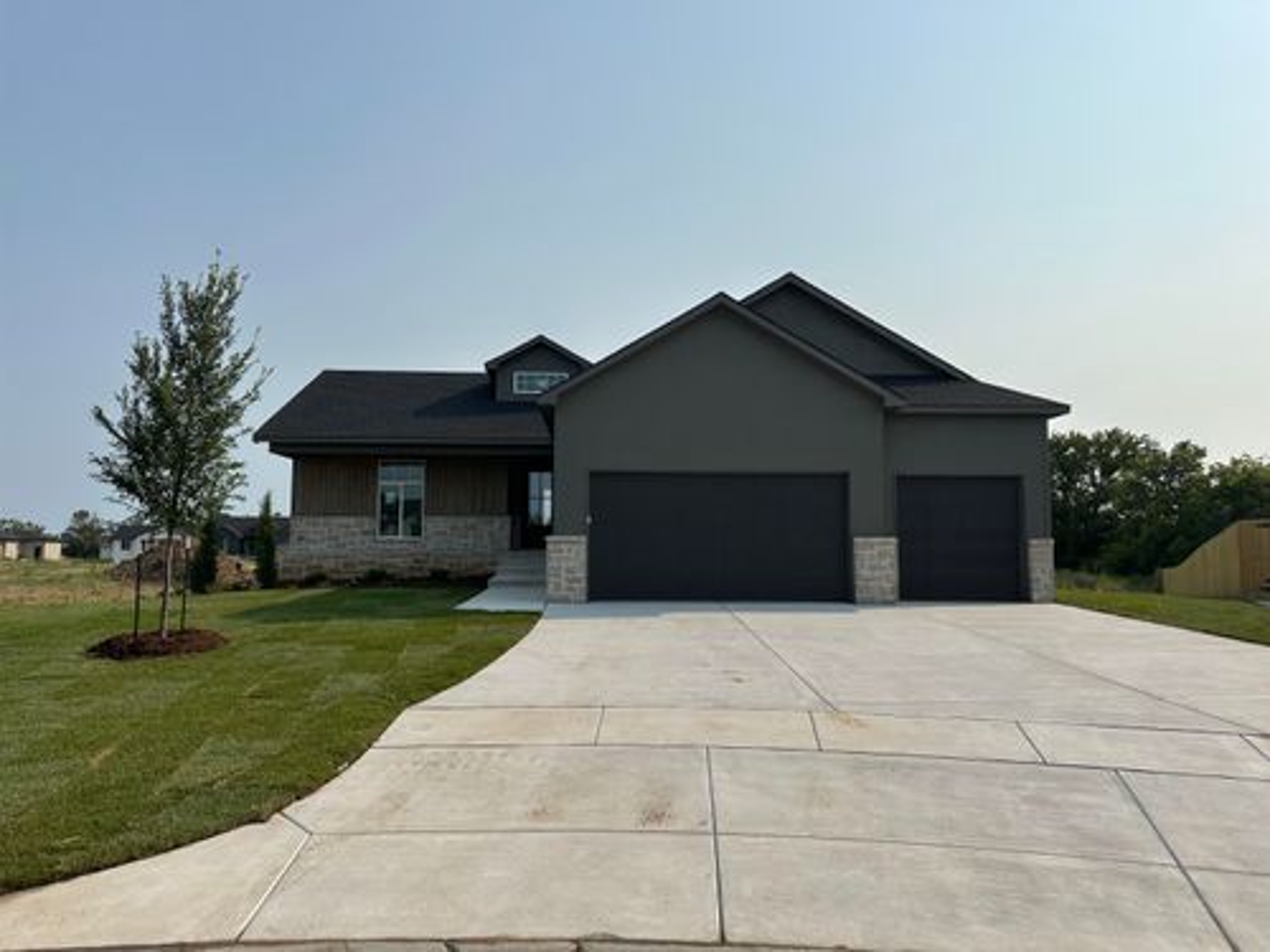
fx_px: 881
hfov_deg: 71.6
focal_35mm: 24
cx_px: 635
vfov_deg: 56.8
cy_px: 476
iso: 80
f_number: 1.78
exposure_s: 1/8929
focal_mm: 6.86
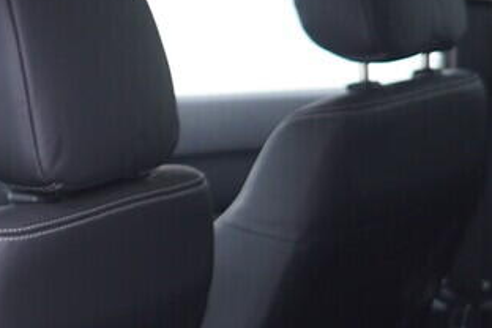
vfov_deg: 8.1
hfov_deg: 12.2
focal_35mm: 166
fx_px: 2268
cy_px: 506
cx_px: 5
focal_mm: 24
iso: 160
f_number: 2.8
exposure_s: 1/40
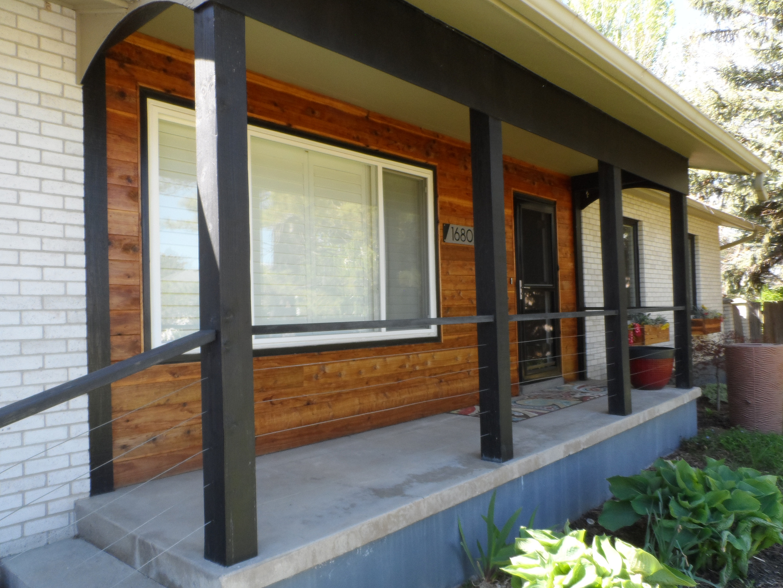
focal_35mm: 25
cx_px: 394
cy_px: 305
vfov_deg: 54.9
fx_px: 566
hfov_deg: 69.4
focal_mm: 4
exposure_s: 1/125
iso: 80
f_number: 3.2
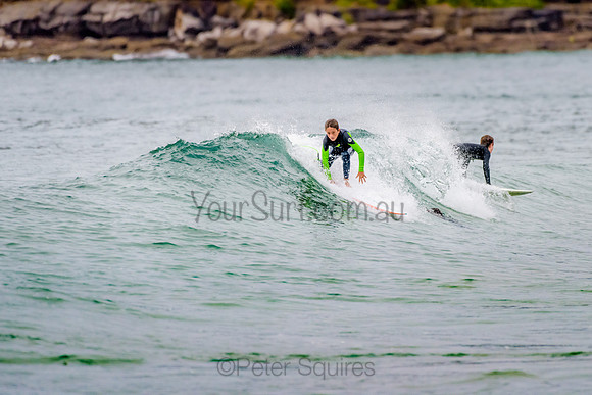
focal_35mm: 613
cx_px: 340
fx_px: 10081
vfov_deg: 2.2
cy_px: 153
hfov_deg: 3.4
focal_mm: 500
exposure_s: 1/800
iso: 720
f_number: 5.6
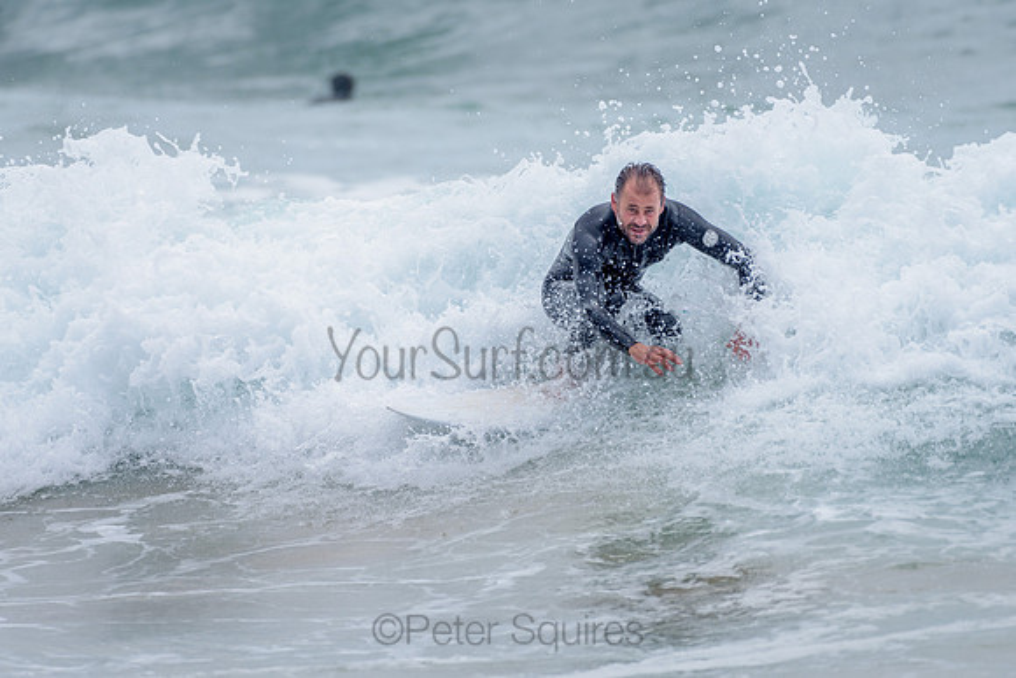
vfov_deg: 2.2
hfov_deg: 3.4
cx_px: 463
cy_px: 282
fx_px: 17306
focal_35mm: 613
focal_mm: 500
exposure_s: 1/2000
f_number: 5.6
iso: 200
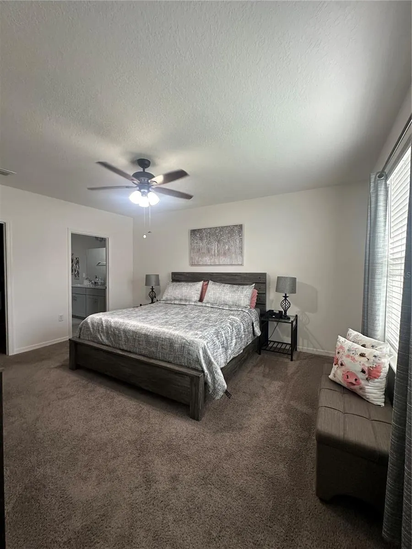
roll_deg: -0.1
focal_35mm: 14
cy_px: 274
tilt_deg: -0.7
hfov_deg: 85.7
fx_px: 222
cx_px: 206
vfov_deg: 102.1
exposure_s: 1/120
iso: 320
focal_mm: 2.22
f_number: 2.2
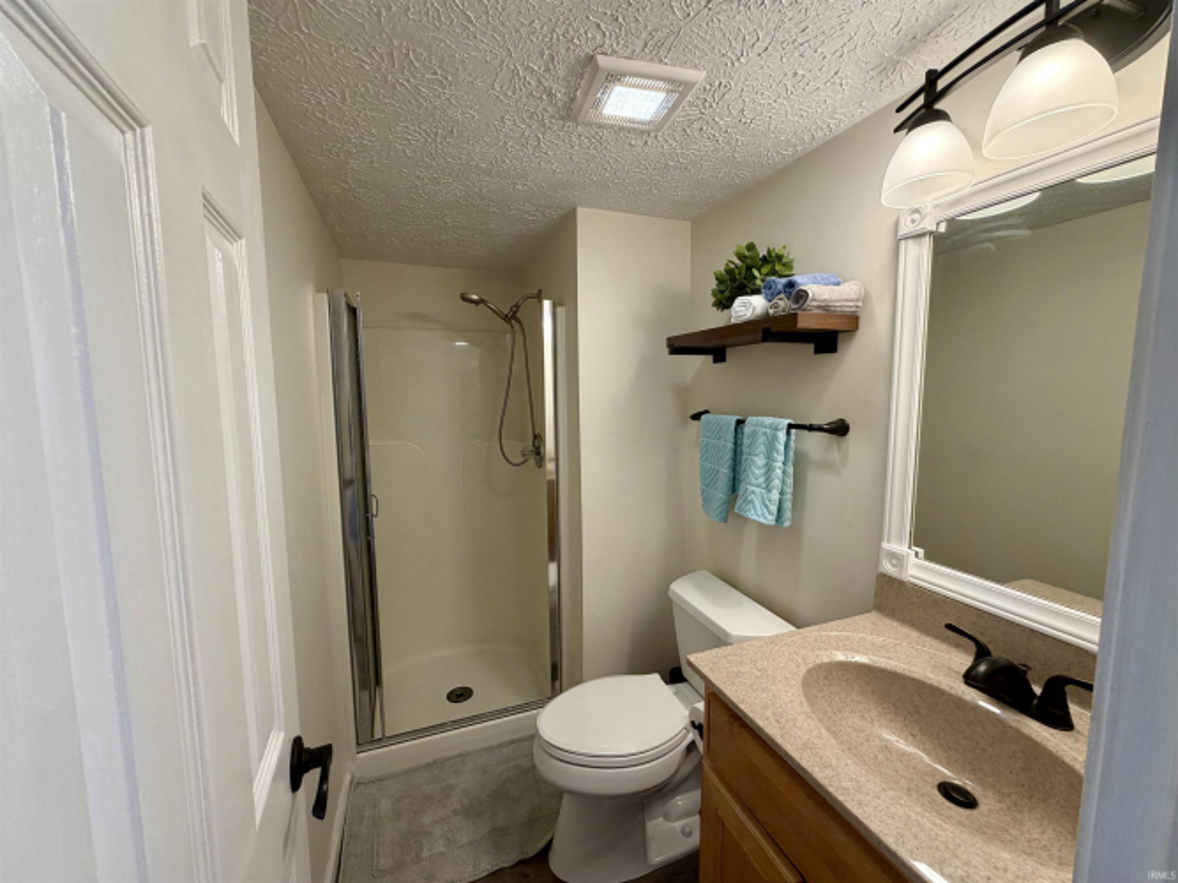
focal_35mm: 14
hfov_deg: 102.1
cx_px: 589
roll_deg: +0.9
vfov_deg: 85.7
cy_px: 442
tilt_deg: -6.1
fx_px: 476
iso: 160
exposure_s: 1/120
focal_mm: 2.22
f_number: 2.2
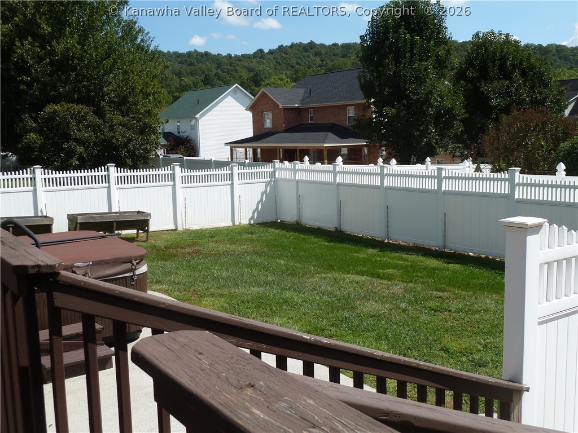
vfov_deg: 38.7
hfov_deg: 50.1
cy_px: 216
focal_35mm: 37
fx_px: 618
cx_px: 289
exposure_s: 1/500
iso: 80
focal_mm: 6.1
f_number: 4.5
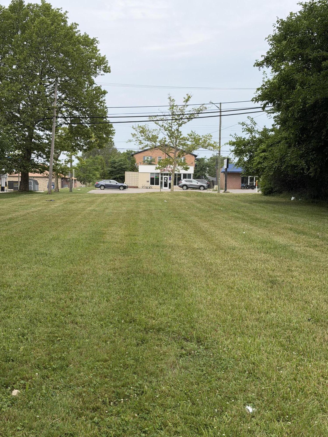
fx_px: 606
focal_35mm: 48
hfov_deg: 30.3
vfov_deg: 39.7
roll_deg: -0.9
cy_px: 218
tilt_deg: -1.4
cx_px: 164
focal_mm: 6.76
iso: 64
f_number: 1.78
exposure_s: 1/3096
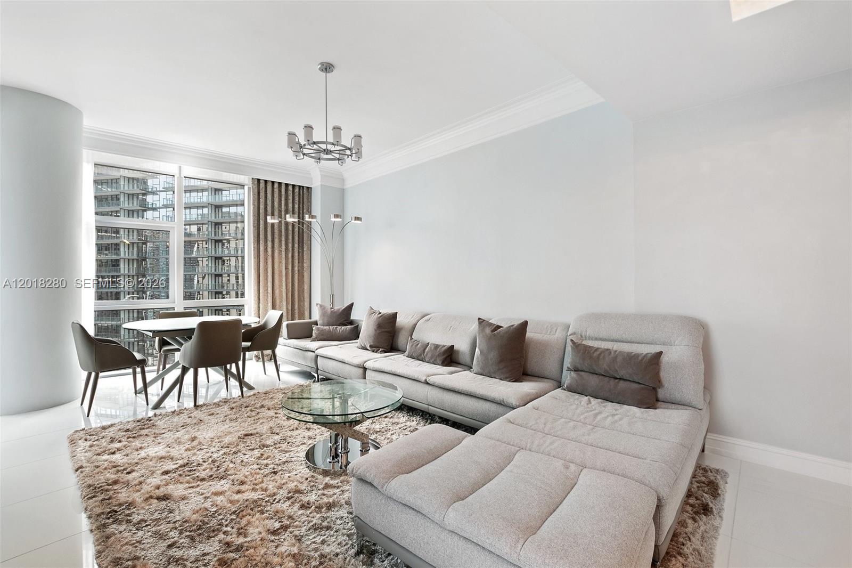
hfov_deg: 100.4
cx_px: 426
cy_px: 284
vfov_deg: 77.3
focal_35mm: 15
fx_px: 355
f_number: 8
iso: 400
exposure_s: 1/15
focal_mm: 10
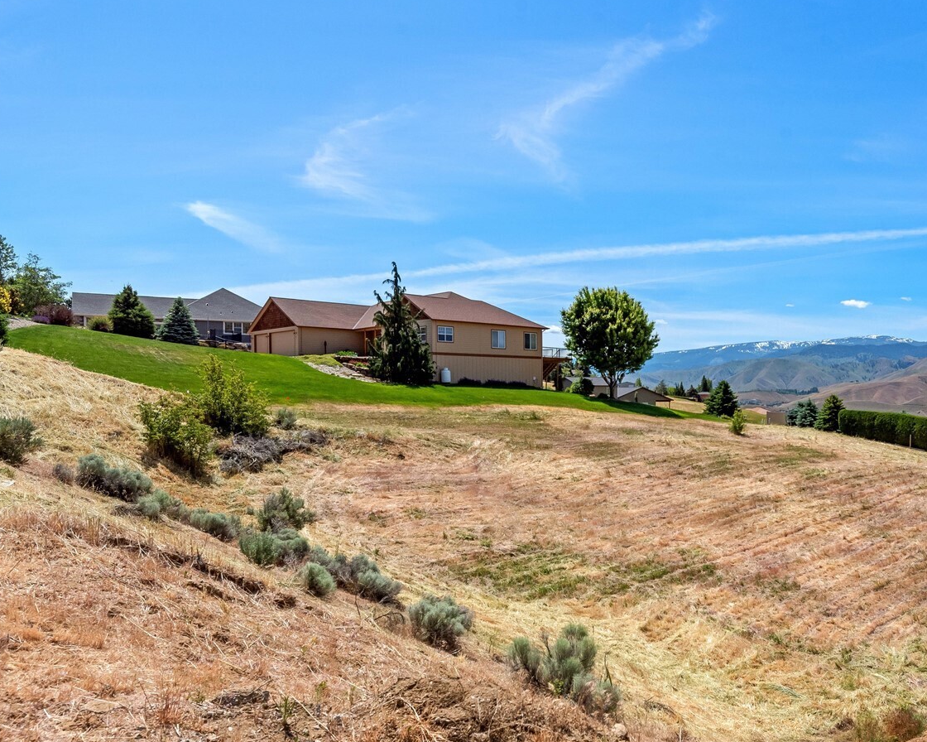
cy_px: 404
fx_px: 741
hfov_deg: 62.9
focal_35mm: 27
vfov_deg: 53.1
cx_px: 596
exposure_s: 1/2000
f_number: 8
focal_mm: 19
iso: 100
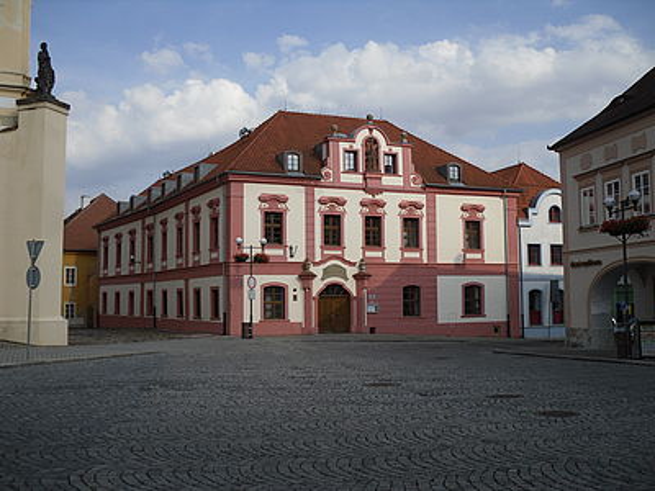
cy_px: 246
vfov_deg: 40.7
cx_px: 328
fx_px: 662
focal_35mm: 35
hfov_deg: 52.6
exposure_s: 1/215
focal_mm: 6.3
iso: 80
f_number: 7.6
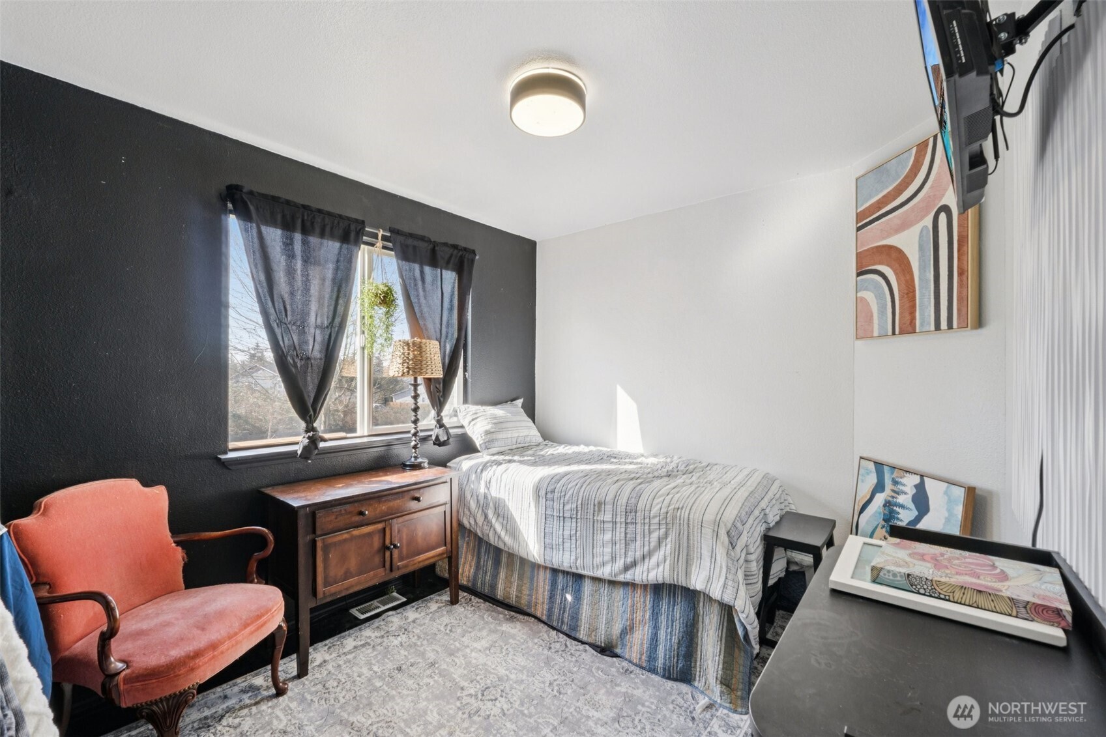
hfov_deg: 100.4
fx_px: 461
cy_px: 368
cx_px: 553
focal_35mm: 15
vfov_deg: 77.3
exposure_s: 1/10
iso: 200
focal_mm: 10
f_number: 10
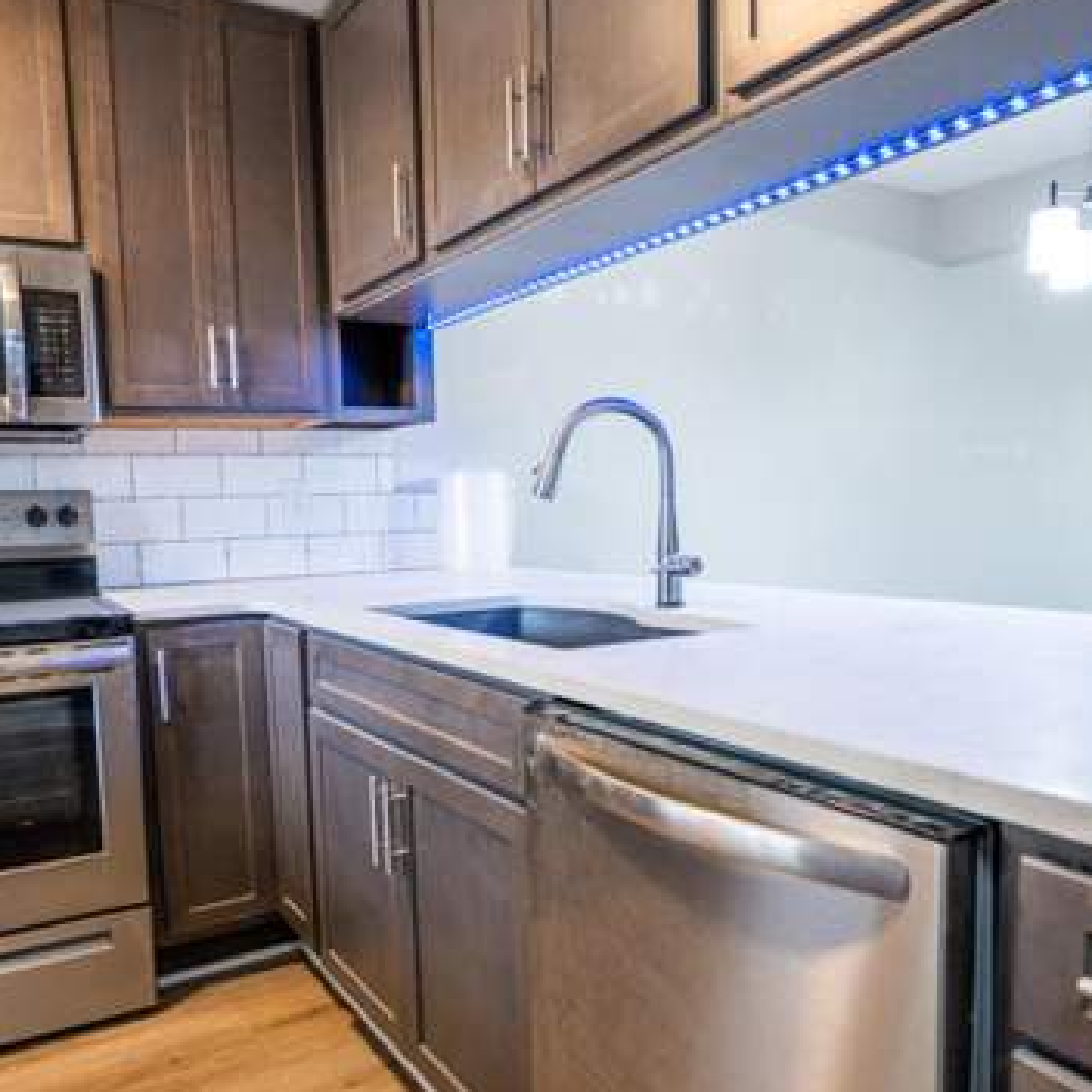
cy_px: 610
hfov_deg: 58.9
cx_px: 487
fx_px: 964
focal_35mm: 27
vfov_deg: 58.9
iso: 250
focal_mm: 14
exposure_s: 1/10
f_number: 4
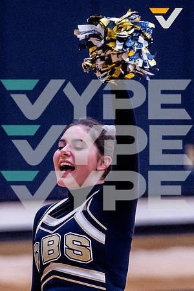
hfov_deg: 2.2
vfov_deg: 3.2
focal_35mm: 635
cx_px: 45
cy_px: 268
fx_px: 5136
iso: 2000
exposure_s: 1/1250
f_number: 2.8
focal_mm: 200
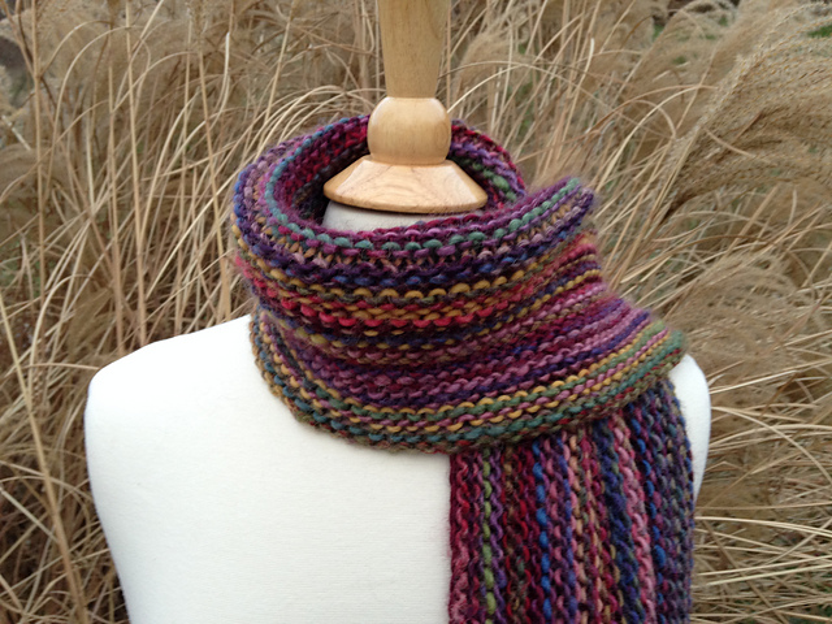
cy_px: 312
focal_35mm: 33
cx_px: 416
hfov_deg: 55.4
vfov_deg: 42.9
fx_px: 793
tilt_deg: -18.8
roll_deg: +2.4
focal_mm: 4.12
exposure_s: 1/120
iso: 80
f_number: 2.4
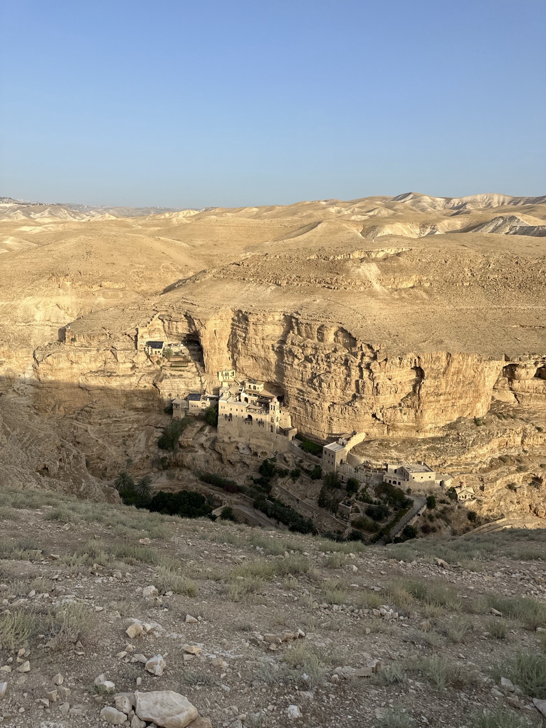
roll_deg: -1.9
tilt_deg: -14.1
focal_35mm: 24
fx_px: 505
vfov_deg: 71.6
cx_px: 273
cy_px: 364
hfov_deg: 56.8
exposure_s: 1/3247
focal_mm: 6.86
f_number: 1.78
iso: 80
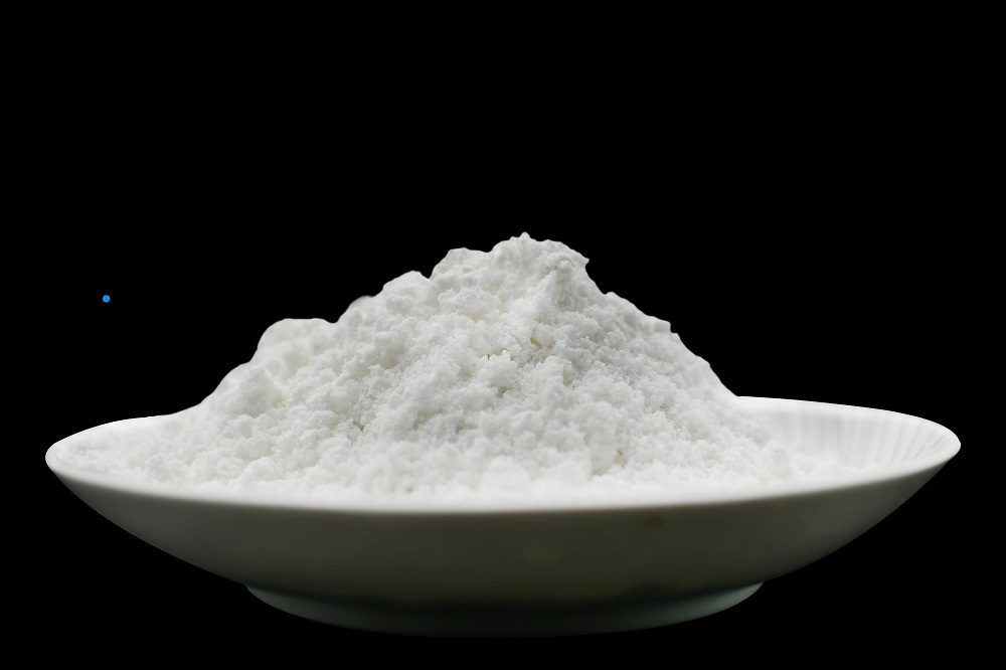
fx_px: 1467
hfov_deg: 37.9
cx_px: 503
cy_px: 335
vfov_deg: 25.7
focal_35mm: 52
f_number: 4
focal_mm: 35
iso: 100
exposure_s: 1/50
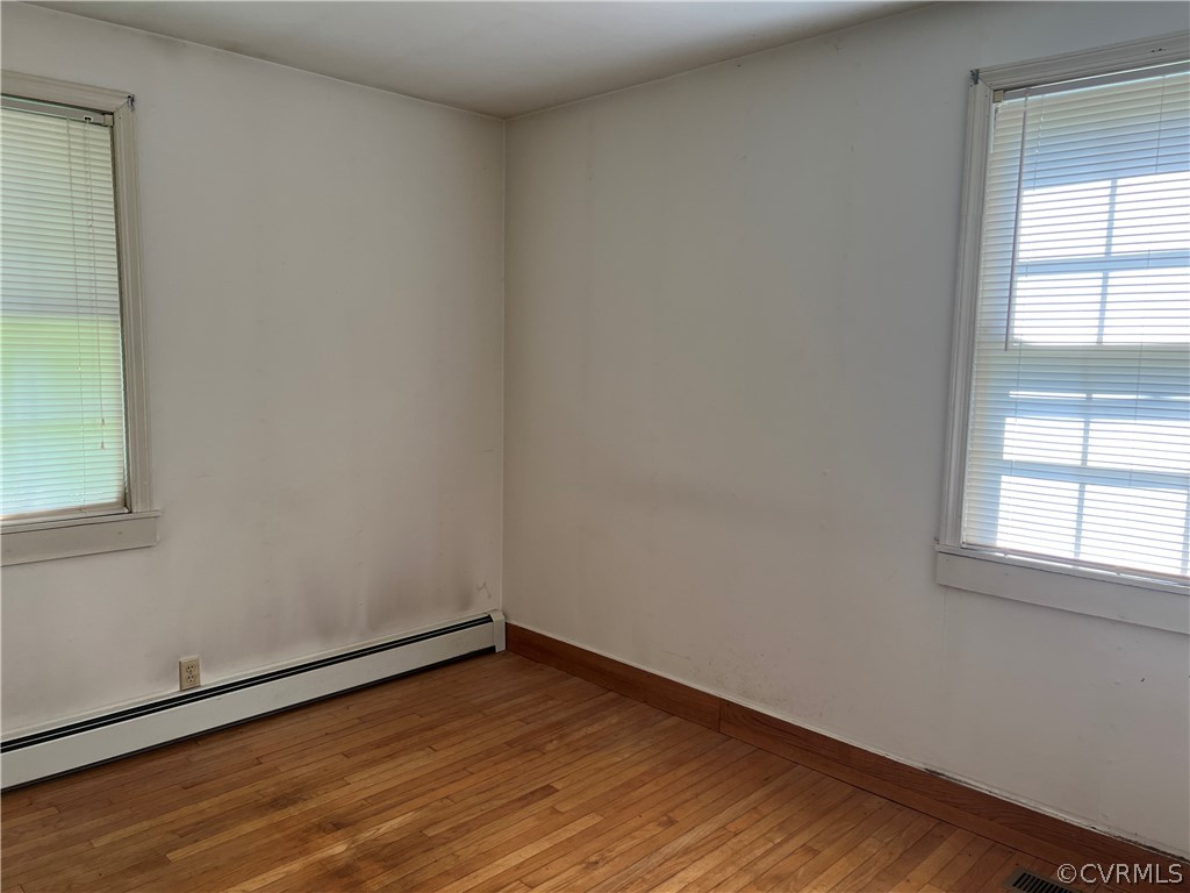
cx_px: 595
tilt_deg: -5.1
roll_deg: -1.2
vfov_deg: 53.1
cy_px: 446
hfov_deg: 67.3
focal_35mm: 26
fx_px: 894
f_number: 1.5
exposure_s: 1/121
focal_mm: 5.7
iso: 80
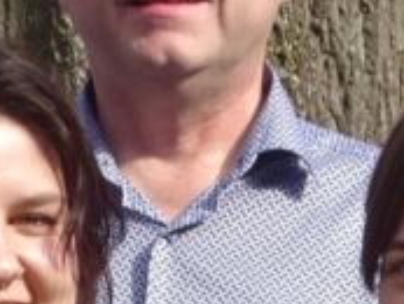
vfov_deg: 4.4
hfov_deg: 6.0
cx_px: 152
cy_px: 510
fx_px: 3877
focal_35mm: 332
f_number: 4.5
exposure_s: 1/250
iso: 80
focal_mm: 8.18
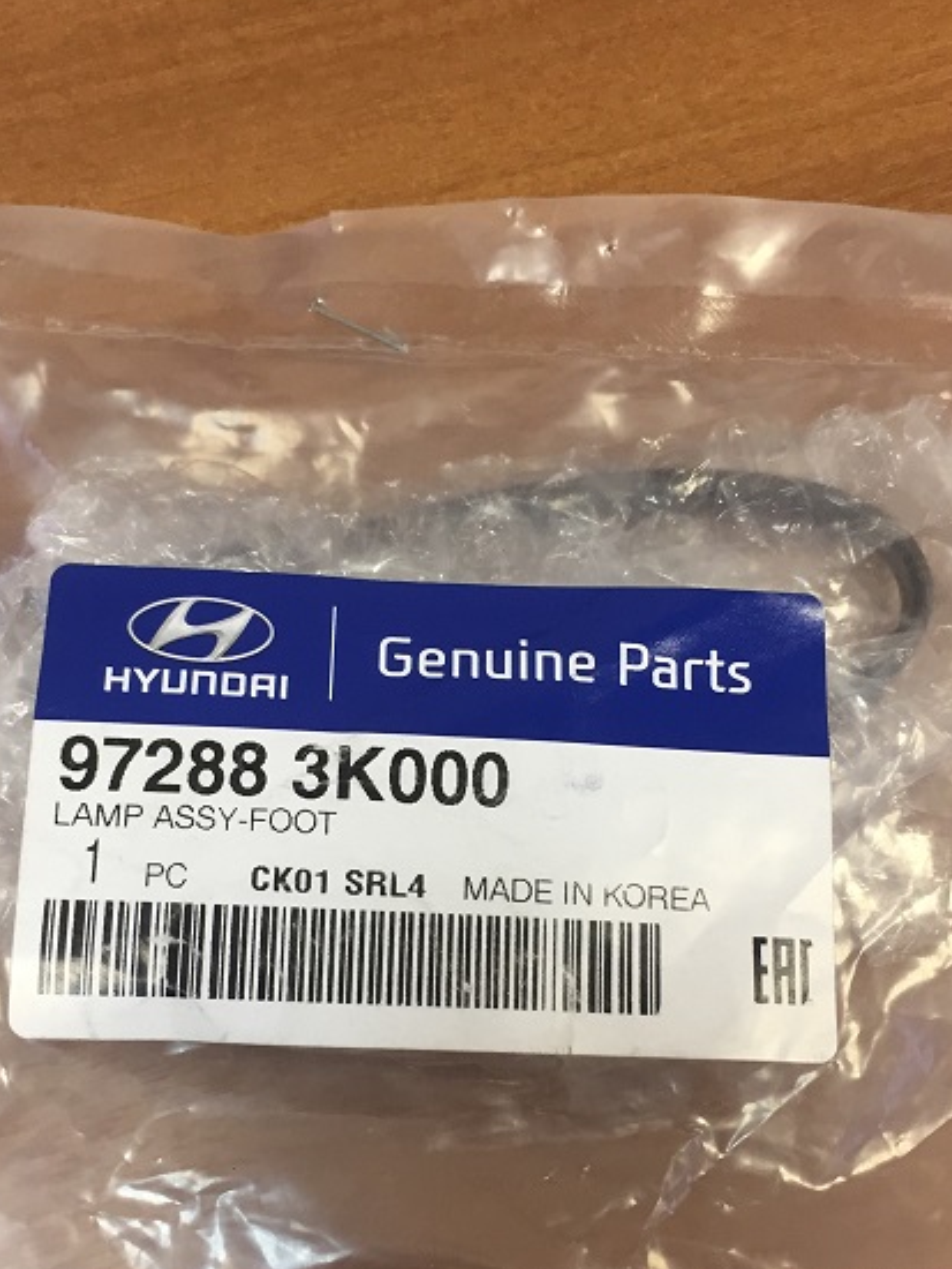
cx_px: 459
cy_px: 805
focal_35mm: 43
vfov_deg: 43.4
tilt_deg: -78.8
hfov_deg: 33.6
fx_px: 1576
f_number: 2.2
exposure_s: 1/33
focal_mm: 4.15
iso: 100
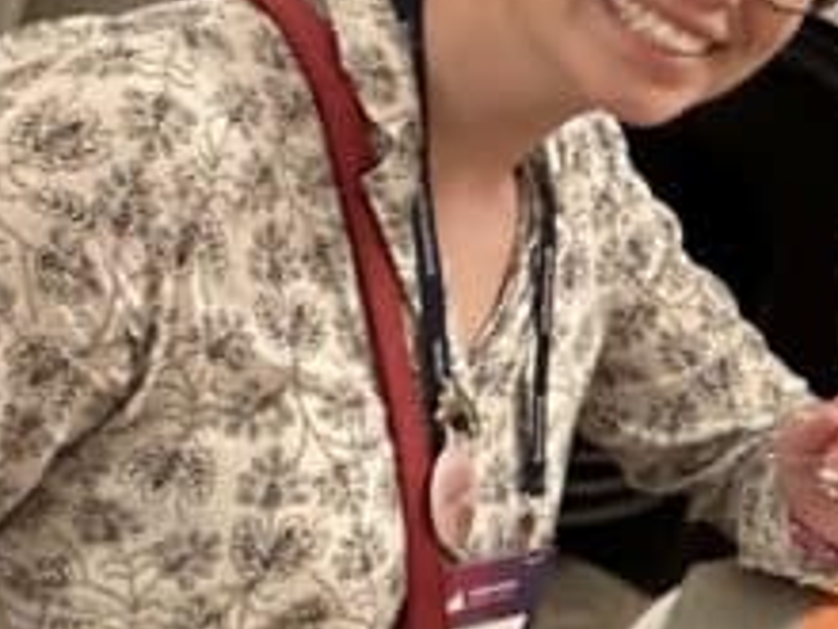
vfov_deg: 13.8
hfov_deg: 14.8
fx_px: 2590
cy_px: 427
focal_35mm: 107
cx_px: 1718
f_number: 1.9
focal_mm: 2.69
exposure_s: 1/25
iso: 320
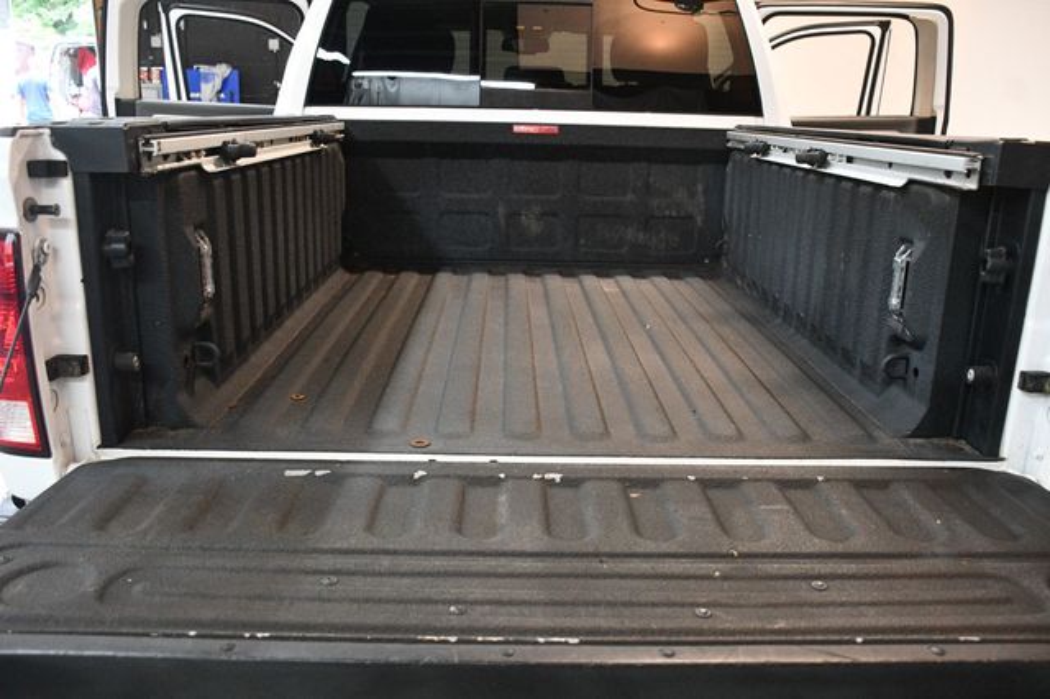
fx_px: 875
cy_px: 350
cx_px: 525
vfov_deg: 43.6
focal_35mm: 30
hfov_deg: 62.0
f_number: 3.5
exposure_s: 1/125
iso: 3200
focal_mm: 20
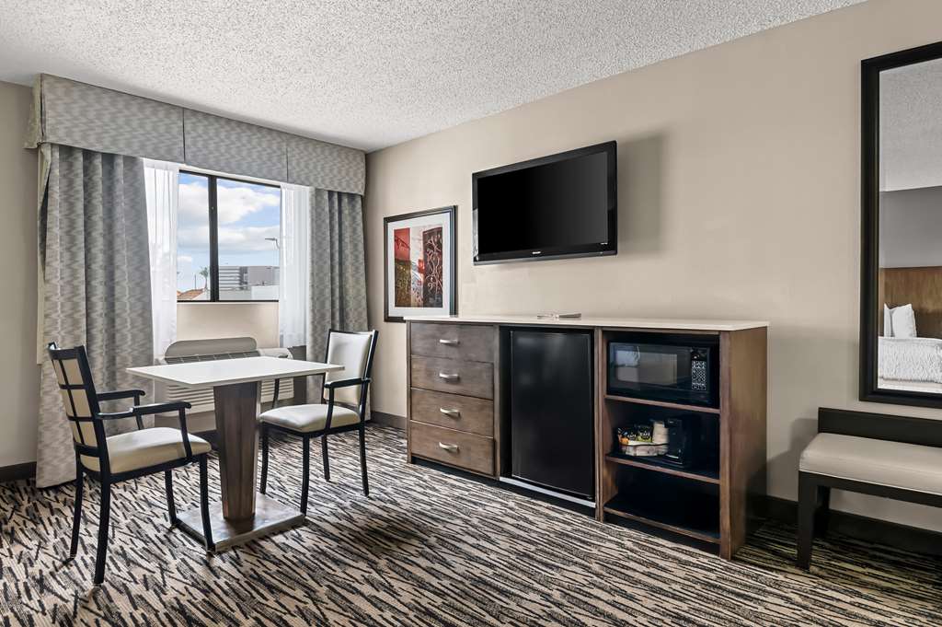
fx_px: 444
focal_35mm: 17
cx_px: 471
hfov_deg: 93.3
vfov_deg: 70.3
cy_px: 314
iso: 250
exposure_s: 1
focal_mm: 17
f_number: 8
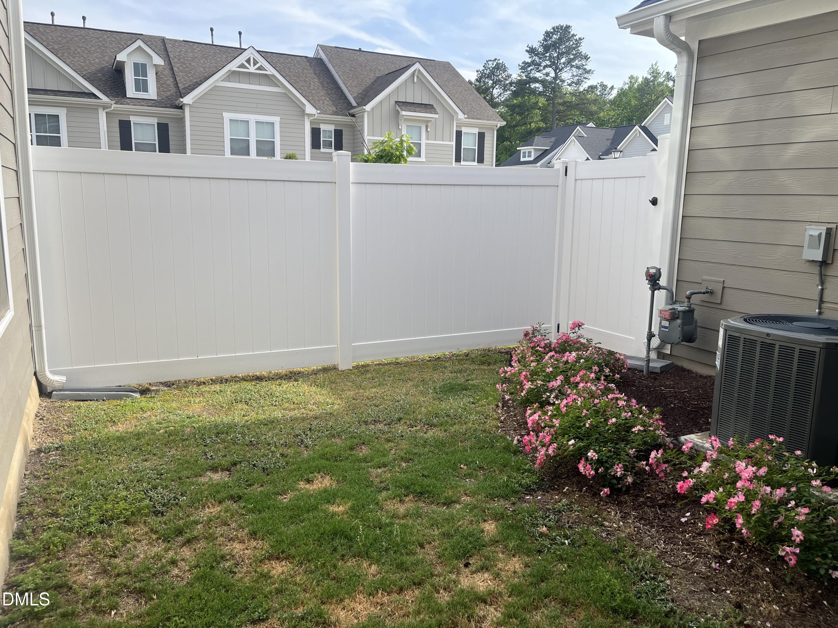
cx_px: 419
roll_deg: -0.9
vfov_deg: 53.1
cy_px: 314
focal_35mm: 26
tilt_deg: -9.5
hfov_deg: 67.3
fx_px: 629
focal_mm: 5.1
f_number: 1.6
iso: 50
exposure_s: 1/1558
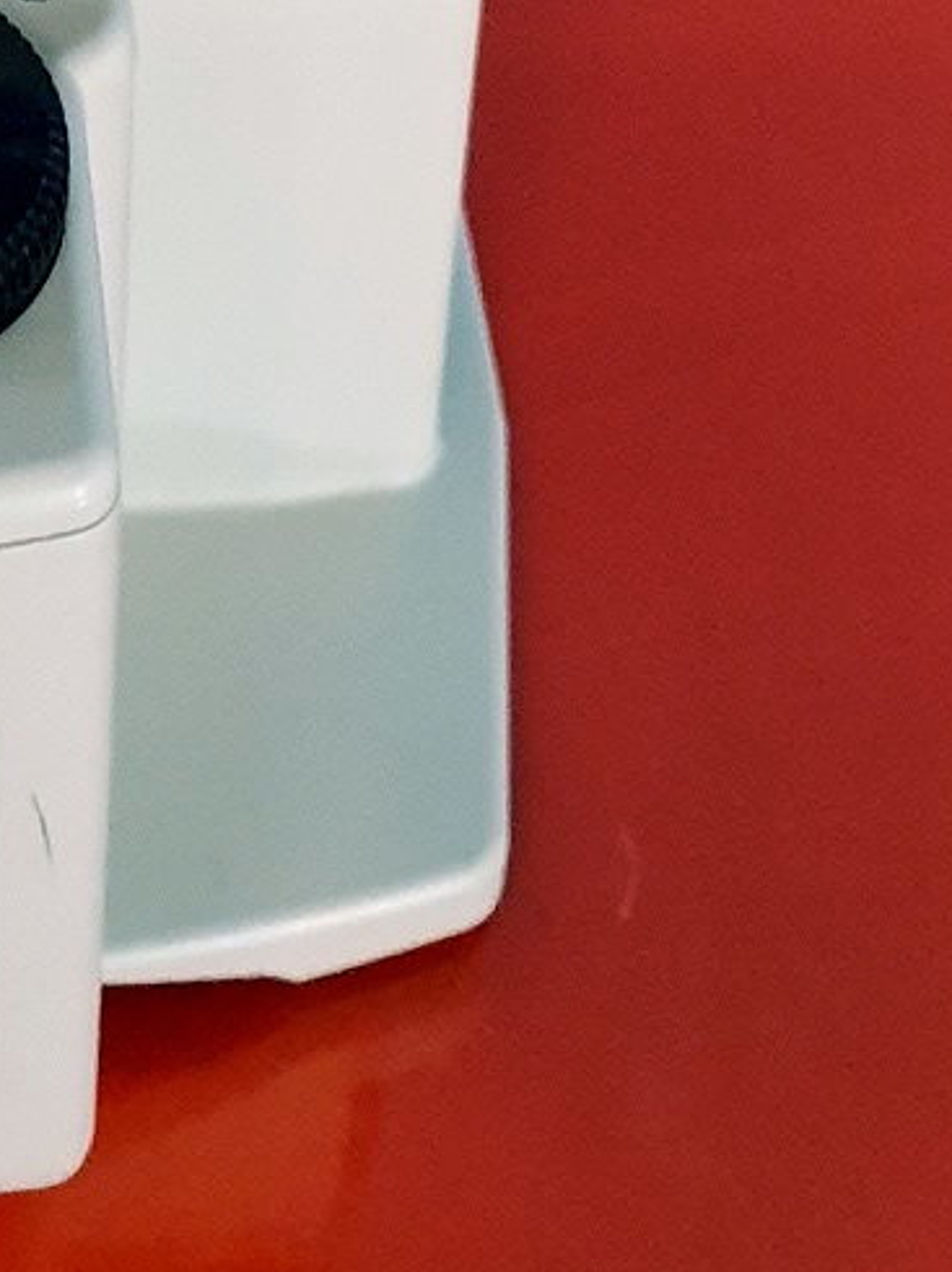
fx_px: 3927
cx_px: -88
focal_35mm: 107
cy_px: -1171
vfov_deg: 15.3
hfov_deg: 13.5
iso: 320
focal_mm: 4.3
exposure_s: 1/50
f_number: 2.4
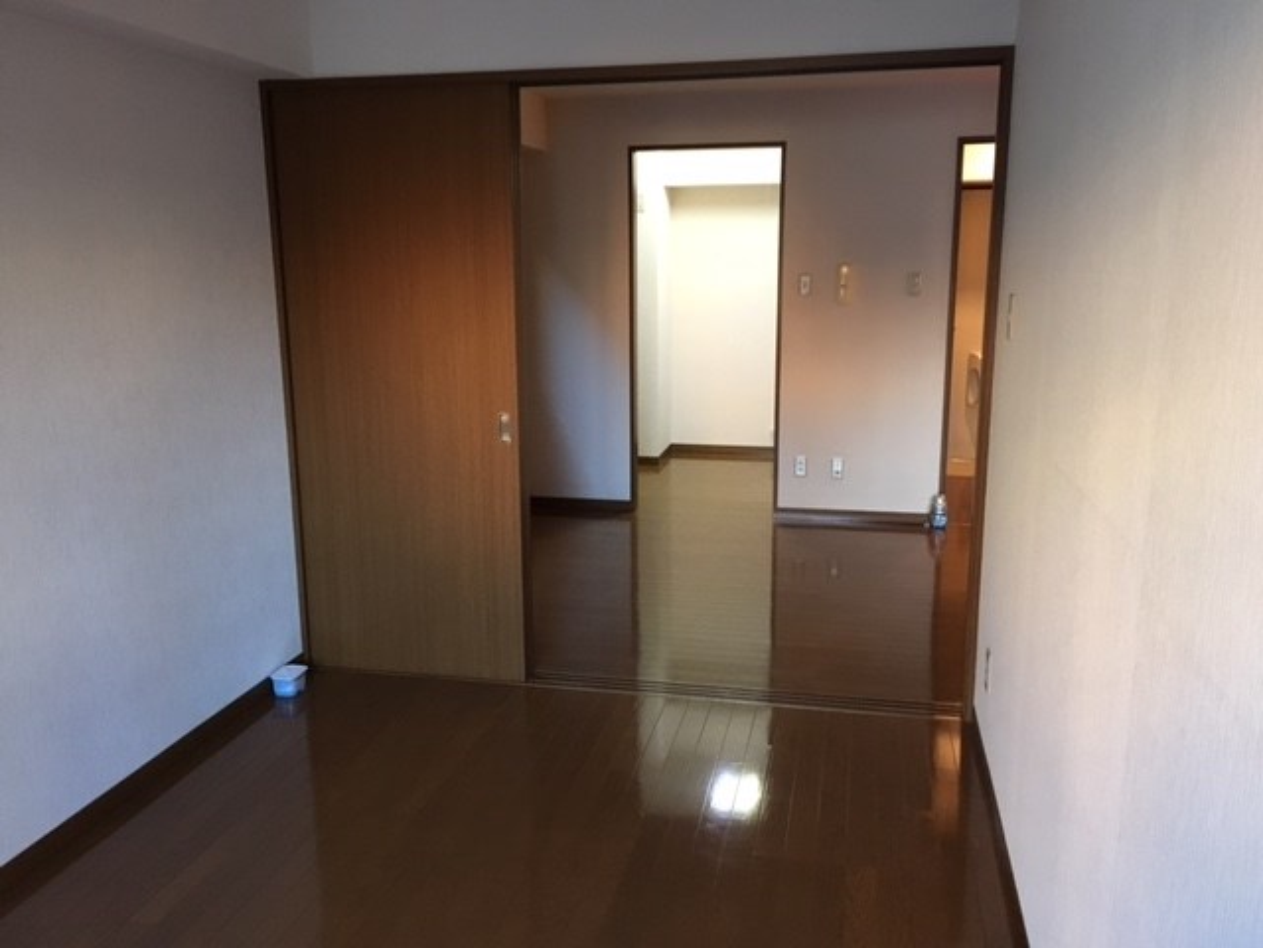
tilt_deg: -11.0
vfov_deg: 48.2
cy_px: 474
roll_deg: -0.4
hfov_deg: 61.7
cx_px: 632
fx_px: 1058
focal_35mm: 29
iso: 200
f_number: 2.2
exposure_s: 1/30
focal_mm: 4.15
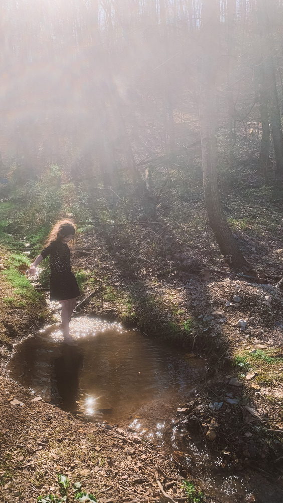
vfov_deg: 66.0
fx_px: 387
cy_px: 247
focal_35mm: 29
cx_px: 112
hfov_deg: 40.0
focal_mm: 4.25
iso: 25
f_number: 1.8
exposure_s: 1/750
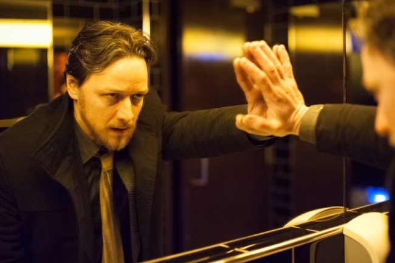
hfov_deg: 39.6
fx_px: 548
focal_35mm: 50
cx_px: 198
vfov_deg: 26.9
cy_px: 132
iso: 2000
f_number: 2
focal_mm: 50
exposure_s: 1/160
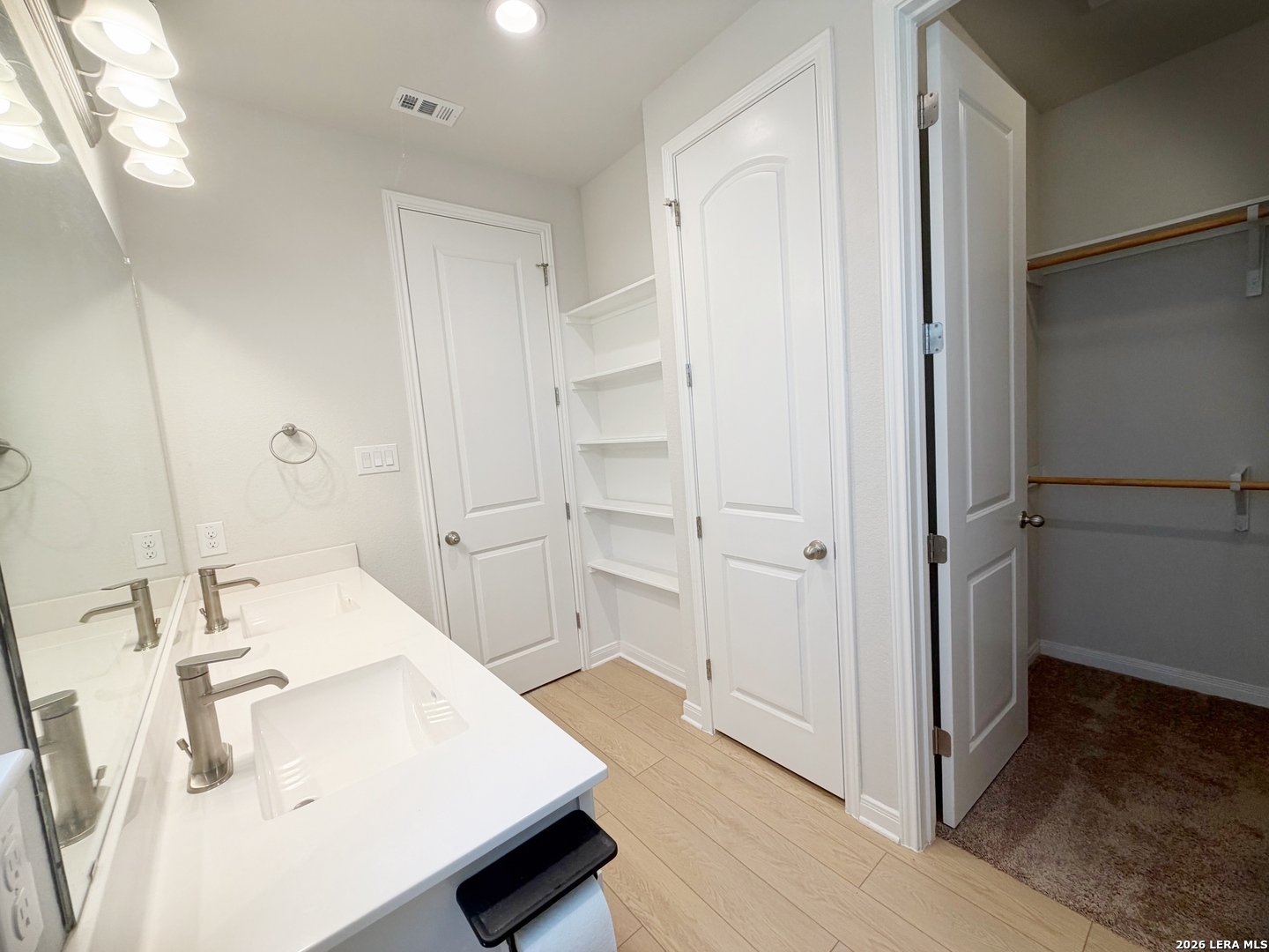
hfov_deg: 102.1
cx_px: 634
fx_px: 513
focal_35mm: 14
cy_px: 476
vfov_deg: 85.7
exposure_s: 1/120
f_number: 2.2
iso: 80
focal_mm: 2.22
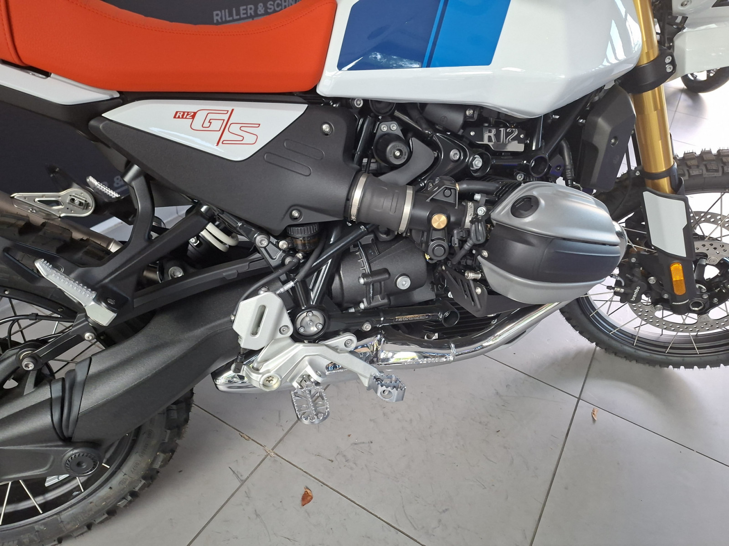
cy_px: 273
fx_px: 484
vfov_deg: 58.9
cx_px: 364
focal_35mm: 23
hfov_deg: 73.9
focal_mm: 5.54
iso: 320
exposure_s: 1/120
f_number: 1.8
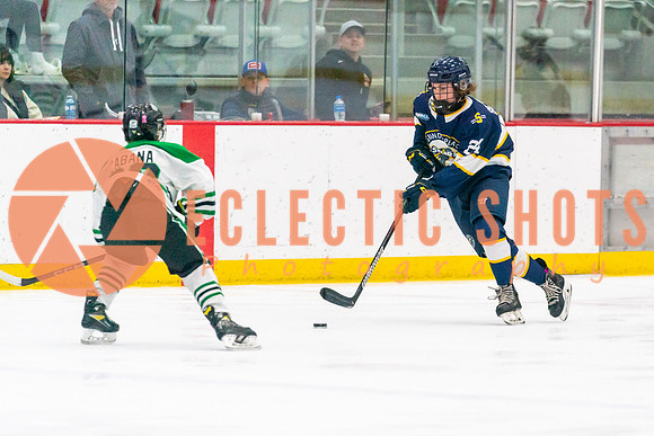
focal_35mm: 327
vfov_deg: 4.2
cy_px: 263
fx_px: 5938
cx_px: 496
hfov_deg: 6.3
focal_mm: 200
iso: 4000
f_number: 2.8
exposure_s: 1/1600
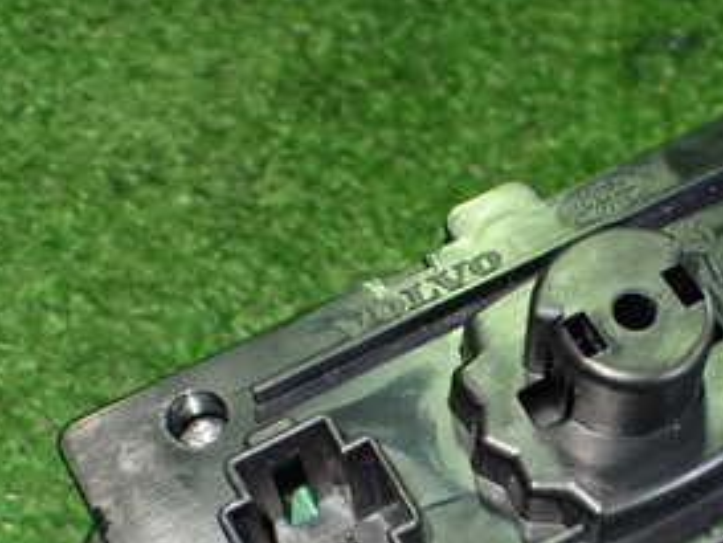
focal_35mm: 66
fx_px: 1379
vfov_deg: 21.9
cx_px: 564
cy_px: 464
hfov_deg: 28.8
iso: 800
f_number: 2.3
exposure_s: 1/80
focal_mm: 5.4
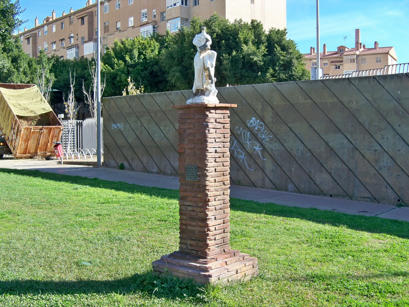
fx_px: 496
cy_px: 154
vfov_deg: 34.3
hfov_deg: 44.8
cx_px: 204
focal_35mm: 42
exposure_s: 1/320
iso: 64
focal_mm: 7.5
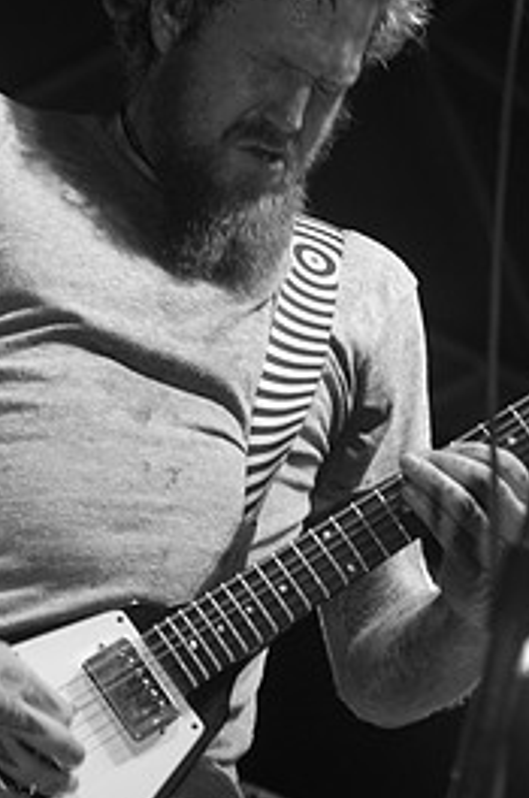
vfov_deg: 11.5
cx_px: 277
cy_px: 487
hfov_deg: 7.6
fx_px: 3961
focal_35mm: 179
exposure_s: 1/80
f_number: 3.2
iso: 800
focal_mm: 70
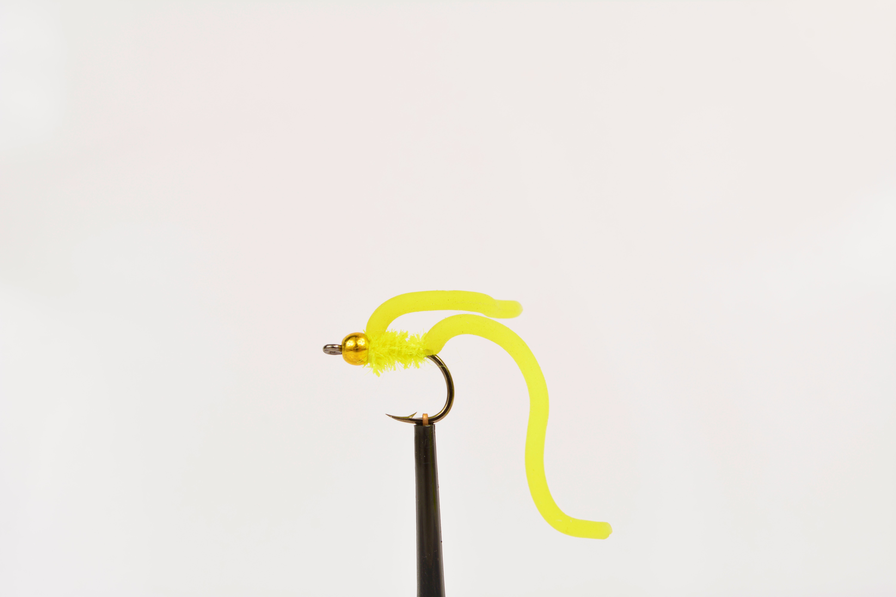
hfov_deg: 33.4
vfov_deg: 22.6
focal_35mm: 60
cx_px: 448
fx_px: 1493
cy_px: 298
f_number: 11
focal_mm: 40
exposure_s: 1/25
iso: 100
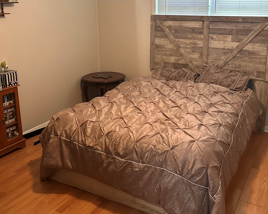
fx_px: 301
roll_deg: -0.1
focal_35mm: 38
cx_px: 151
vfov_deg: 38.8
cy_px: 74
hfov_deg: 47.8
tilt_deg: -12.4
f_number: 1.78
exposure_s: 1/60
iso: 800
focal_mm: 6.86
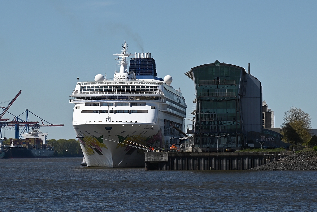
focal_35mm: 120
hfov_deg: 17.0
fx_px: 1058
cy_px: 106
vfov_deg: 11.4
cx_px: 158
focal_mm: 120
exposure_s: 1/500
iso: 100
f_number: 8
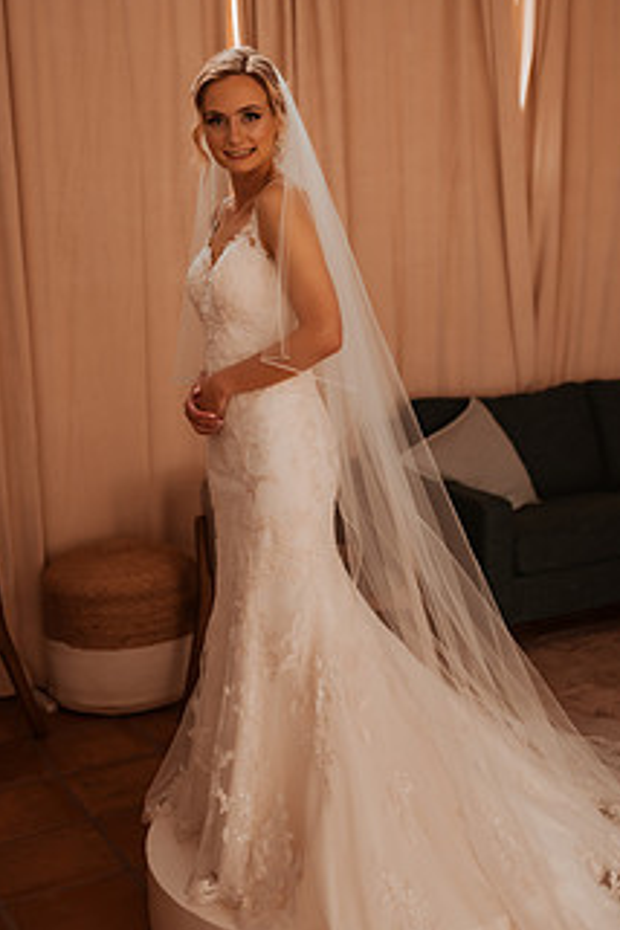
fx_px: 1266
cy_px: 403
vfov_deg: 40.3
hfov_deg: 27.5
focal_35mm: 49
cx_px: 378
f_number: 1.8
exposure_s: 1/800
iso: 320
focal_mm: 35
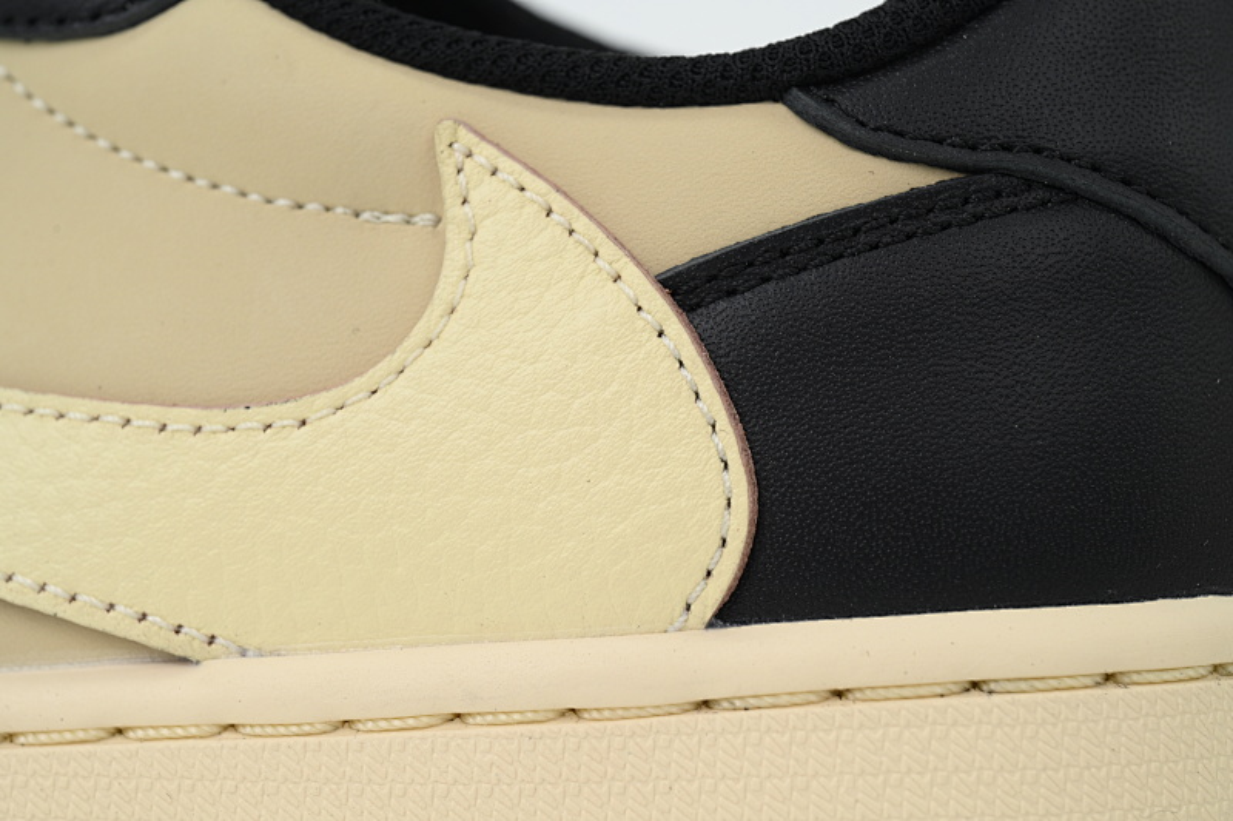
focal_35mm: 104
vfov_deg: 13.2
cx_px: 616
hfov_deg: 19.6
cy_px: 410
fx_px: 3561
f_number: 11
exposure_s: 1/100
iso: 400
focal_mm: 104
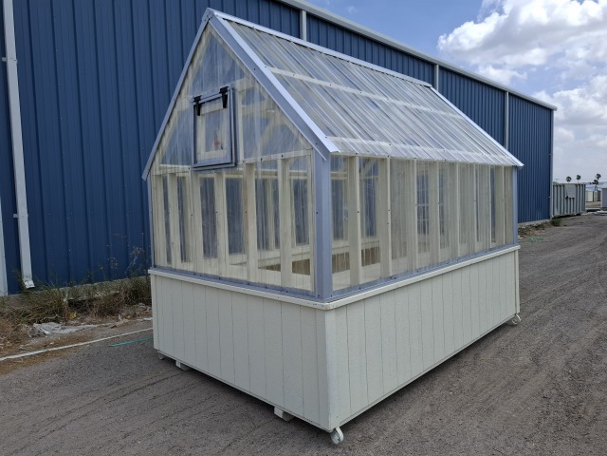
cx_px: 304
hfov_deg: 73.9
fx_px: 403
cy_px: 228
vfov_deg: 58.9
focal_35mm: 23
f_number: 1.8
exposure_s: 1/1835
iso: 50
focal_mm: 5.54
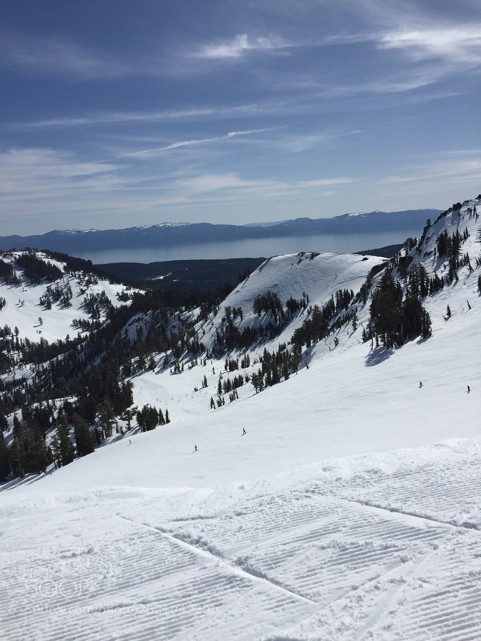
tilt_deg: -10.7
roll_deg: +3.3
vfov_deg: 61.7
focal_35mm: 29
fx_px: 537
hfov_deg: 48.2
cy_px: 320
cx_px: 240
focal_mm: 4.15
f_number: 2.2
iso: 32
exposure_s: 1/7937
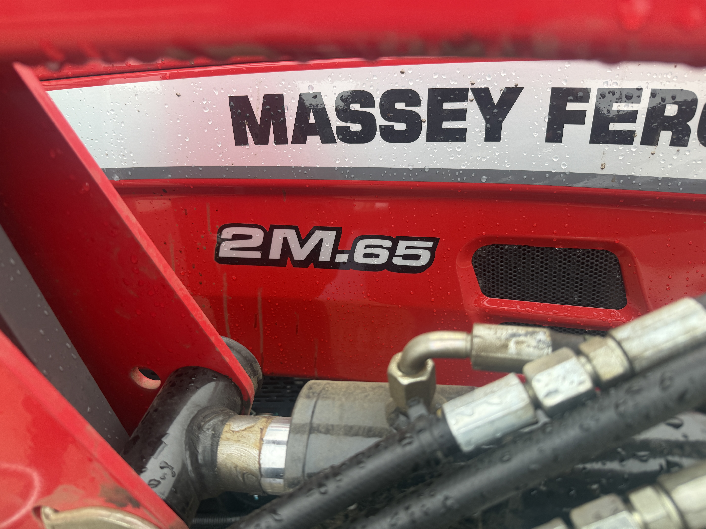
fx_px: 489
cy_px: 264
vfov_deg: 56.8
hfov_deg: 71.6
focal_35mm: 24
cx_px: 353
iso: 100
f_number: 1.78
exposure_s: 1/139
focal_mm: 6.76
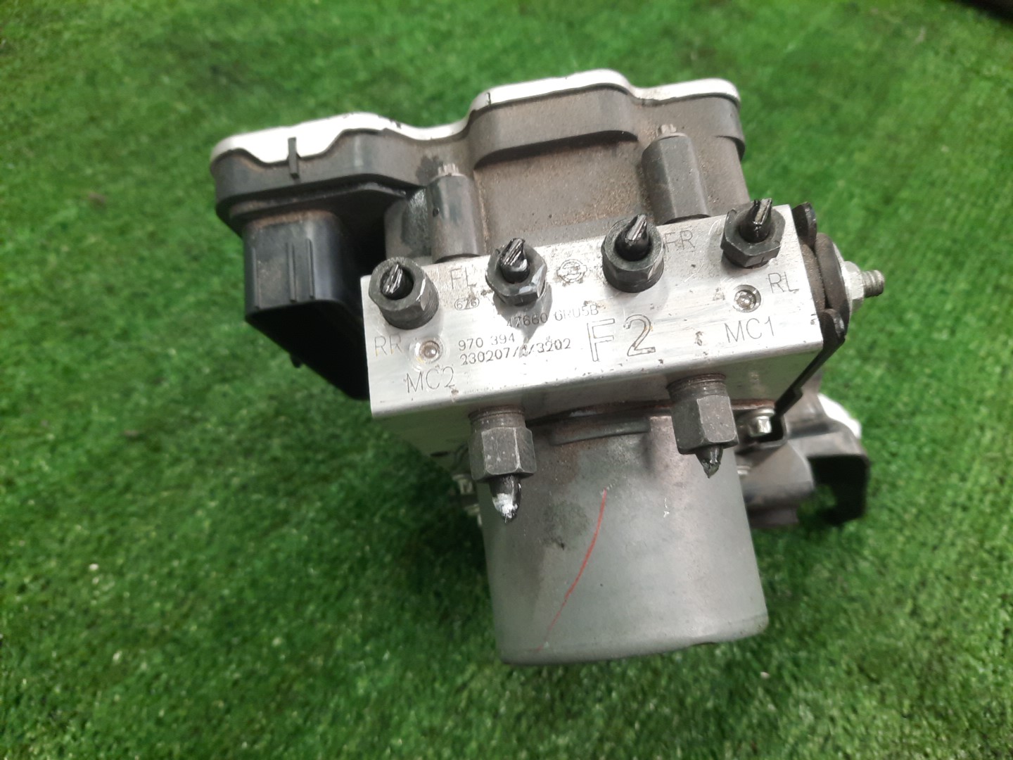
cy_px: 380
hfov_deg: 69.4
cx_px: 506
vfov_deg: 54.9
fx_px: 732
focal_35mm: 25
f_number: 2
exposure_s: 1/50
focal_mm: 4.6
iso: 259
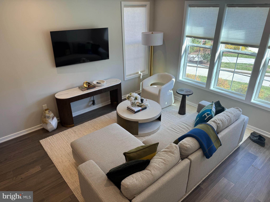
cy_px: 101
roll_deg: +0.9
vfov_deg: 56.8
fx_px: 187
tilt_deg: -25.8
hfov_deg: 71.6
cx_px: 135
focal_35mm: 24
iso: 50
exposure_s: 1/120
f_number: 1.78
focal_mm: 6.76
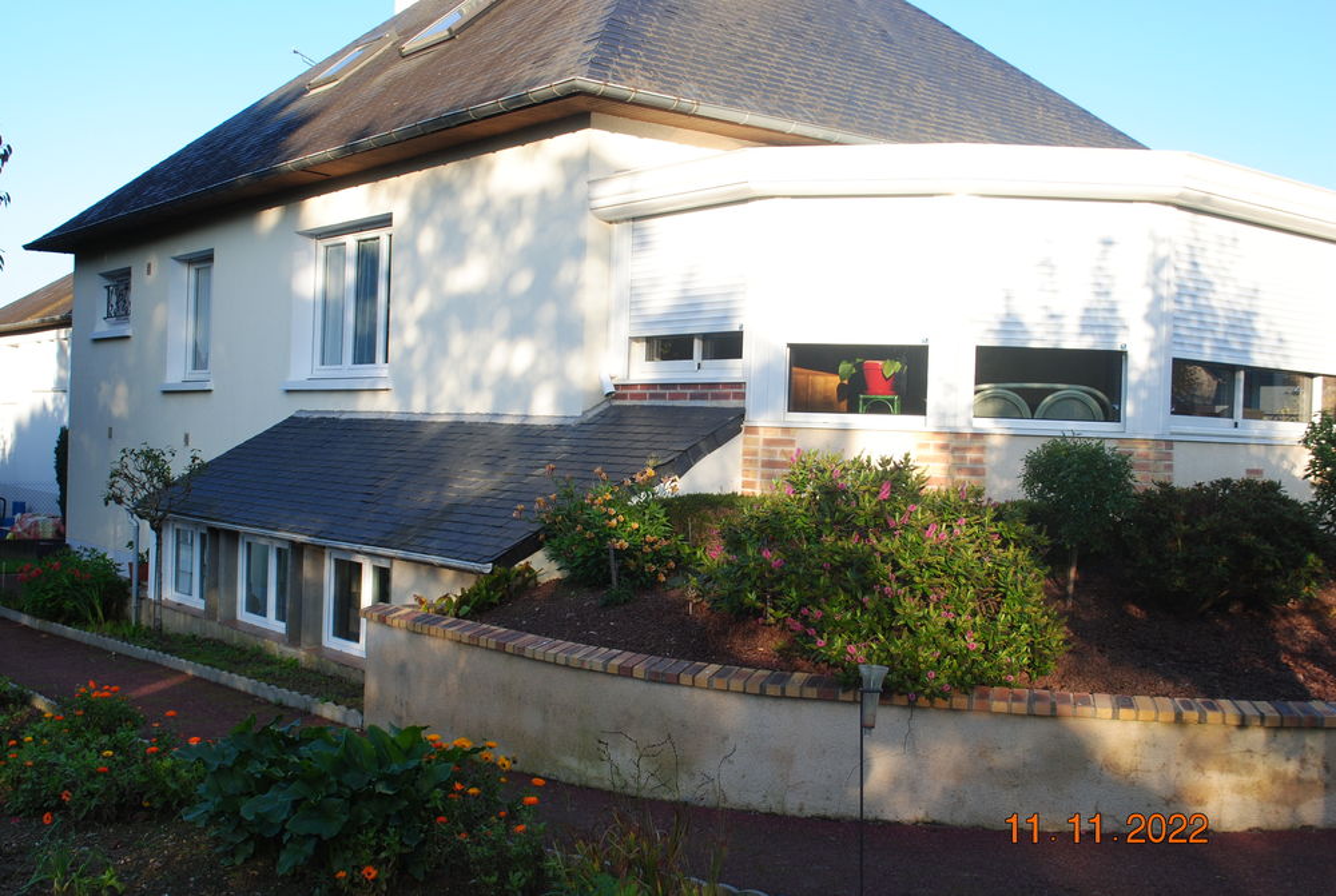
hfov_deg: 49.5
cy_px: 448
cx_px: 668
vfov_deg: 34.4
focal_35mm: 39
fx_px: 1450
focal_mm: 26
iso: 200
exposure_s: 1/125
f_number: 9
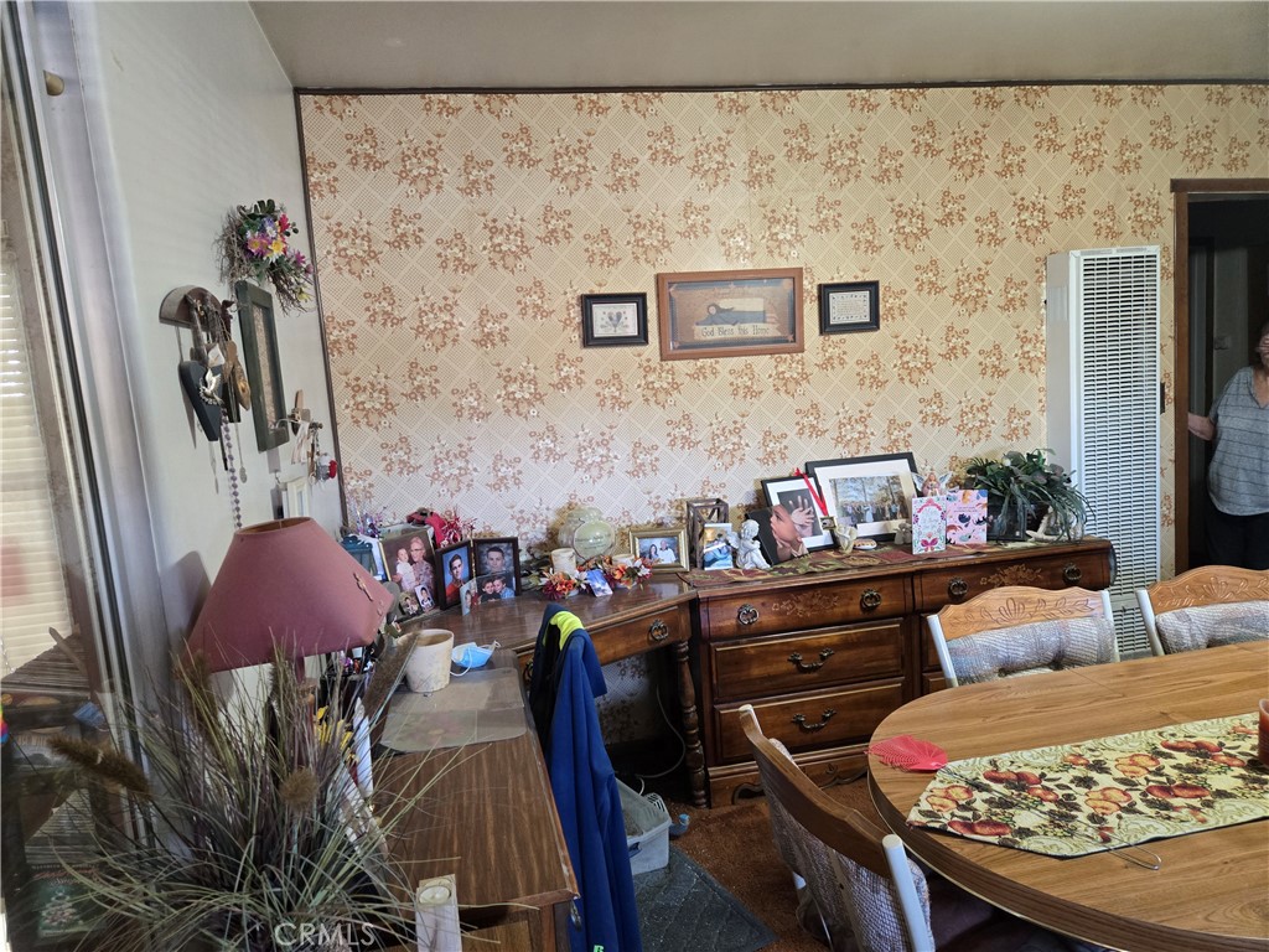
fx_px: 843
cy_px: 476
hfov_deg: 73.9
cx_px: 634
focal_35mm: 23
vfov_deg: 58.9
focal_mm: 5.4
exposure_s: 1/60
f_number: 1.8
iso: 500
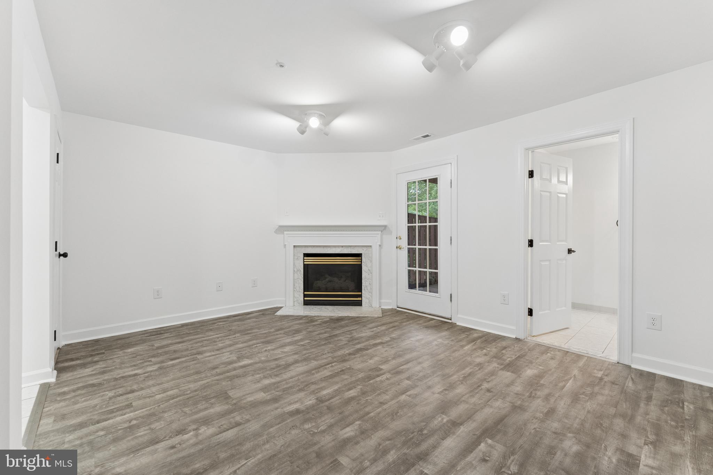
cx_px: 356
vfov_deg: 81.2
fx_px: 277
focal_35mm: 14
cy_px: 238
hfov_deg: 104.3
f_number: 7.1
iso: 1250
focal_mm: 14
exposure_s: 1/40
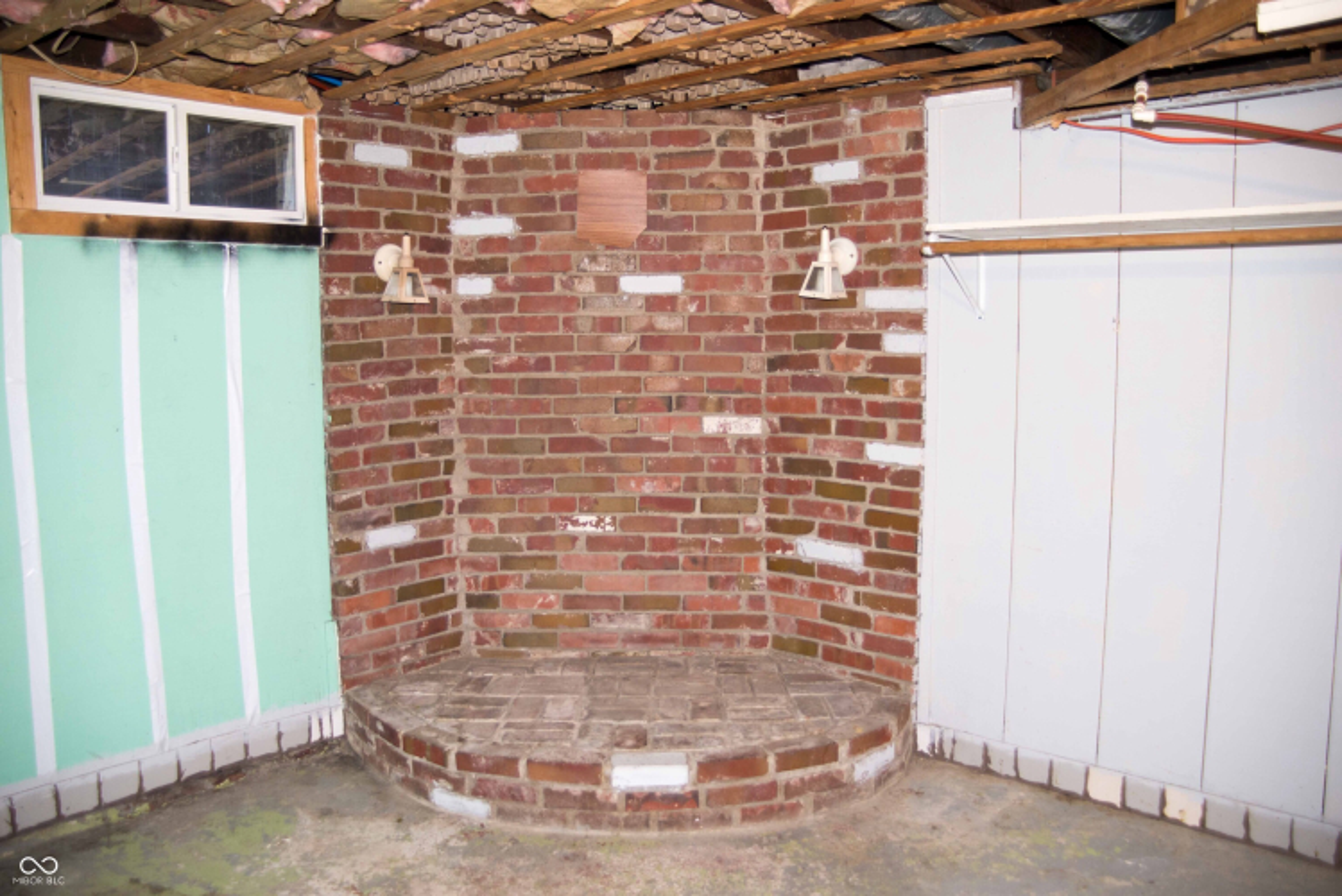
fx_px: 1044
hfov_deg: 65.5
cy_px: 448
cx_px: 671
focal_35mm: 28
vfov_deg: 46.4
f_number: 3.5
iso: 800
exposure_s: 1/60
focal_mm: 28
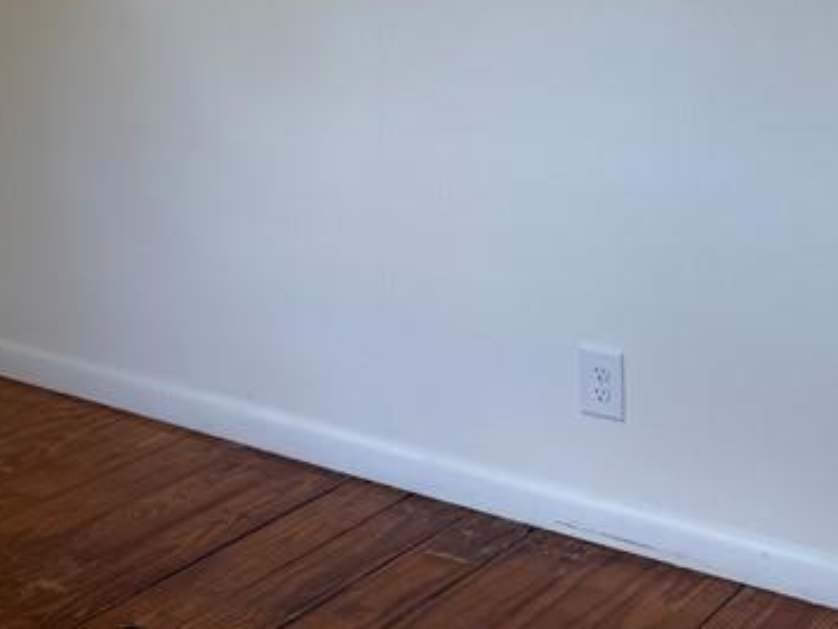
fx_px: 1670
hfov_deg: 27.2
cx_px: 97
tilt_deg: -0.2
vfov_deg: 19.9
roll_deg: +1.3
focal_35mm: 69
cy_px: -141
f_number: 1.78
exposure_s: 1/211
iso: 80
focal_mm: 6.76
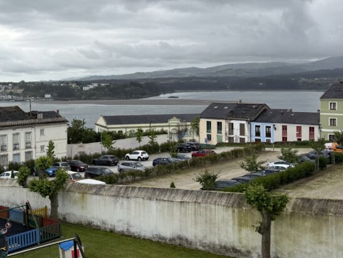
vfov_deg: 32.0
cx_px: 90
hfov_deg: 41.0
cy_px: 92
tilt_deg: -2.0
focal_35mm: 45
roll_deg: +2.0
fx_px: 446
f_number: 1.78
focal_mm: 6.76
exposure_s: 1/2370
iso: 80
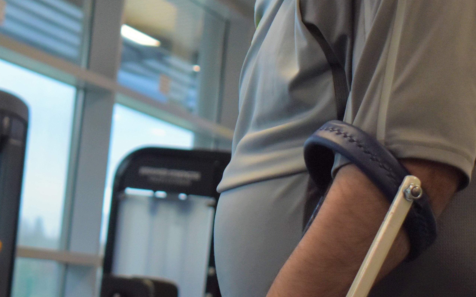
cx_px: 160
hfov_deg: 14.6
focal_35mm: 143
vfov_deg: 9.1
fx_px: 1855
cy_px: 4
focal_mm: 40
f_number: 4.8
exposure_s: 1/125
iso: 1000
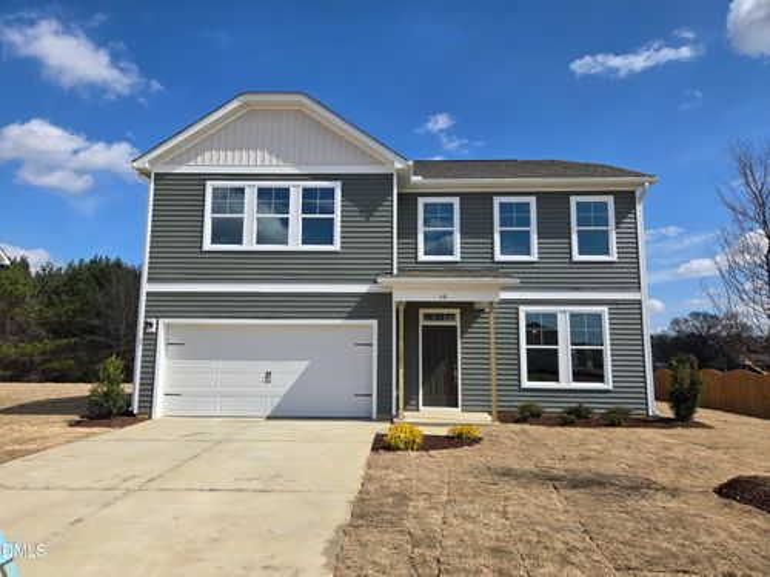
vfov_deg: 58.9
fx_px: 512
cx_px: 385
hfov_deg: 73.9
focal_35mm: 23
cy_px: 288
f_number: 1.8
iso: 25
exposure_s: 1/2476
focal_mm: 5.4
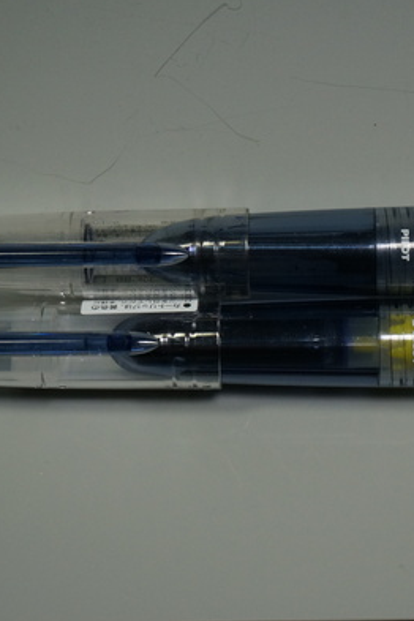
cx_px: 302
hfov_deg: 14.2
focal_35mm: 96
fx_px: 1656
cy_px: 307
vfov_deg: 21.2
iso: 800
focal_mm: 42
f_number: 13
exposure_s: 1/80
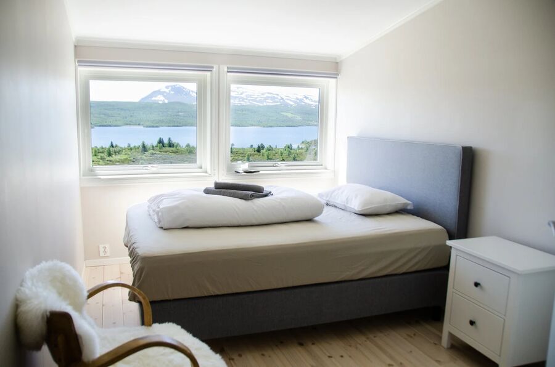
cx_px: 278
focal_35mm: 27
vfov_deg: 47.7
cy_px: 184
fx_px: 415
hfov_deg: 67.5
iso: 200
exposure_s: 1/250
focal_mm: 18
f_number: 3.5
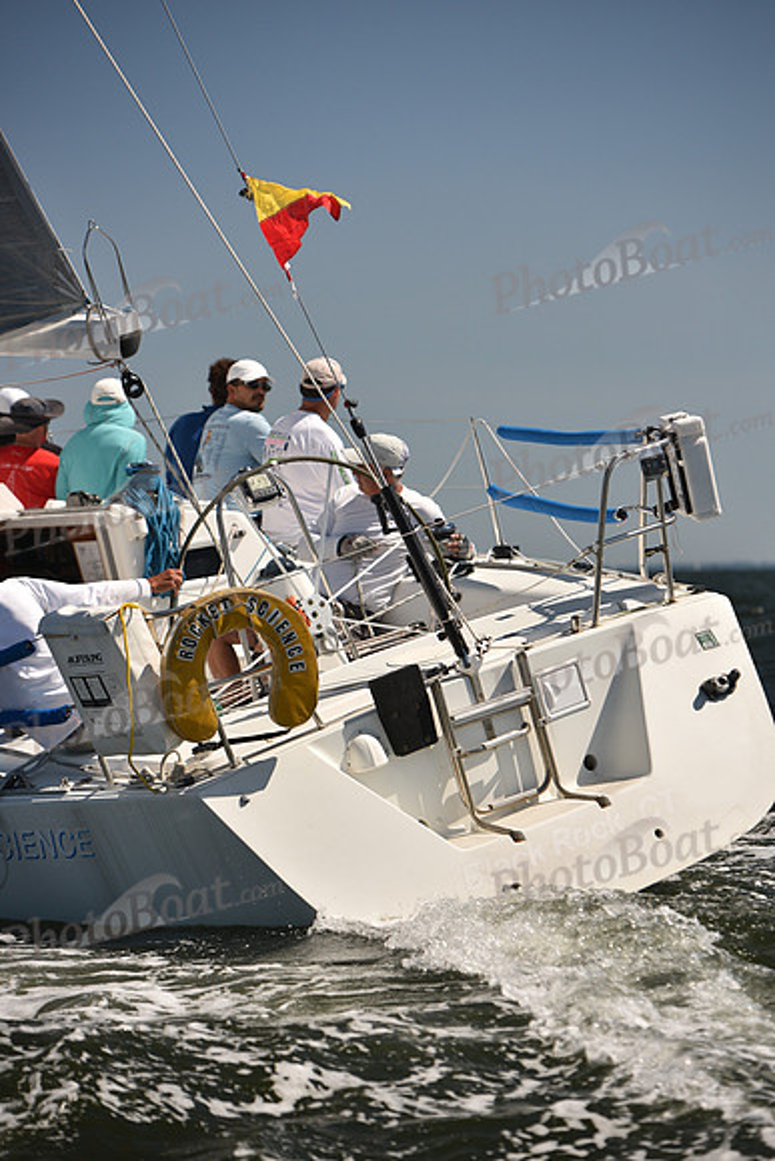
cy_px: 580
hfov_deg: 10.2
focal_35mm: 135
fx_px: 4356
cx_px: 388
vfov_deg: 15.2
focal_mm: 135
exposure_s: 1/1600
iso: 250
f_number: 4.5
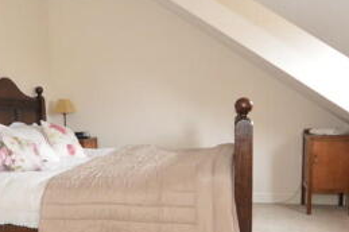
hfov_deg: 50.5
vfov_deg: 34.6
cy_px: 158
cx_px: 146
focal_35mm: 38
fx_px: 368
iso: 2000
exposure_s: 1/60
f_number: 3.5
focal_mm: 10
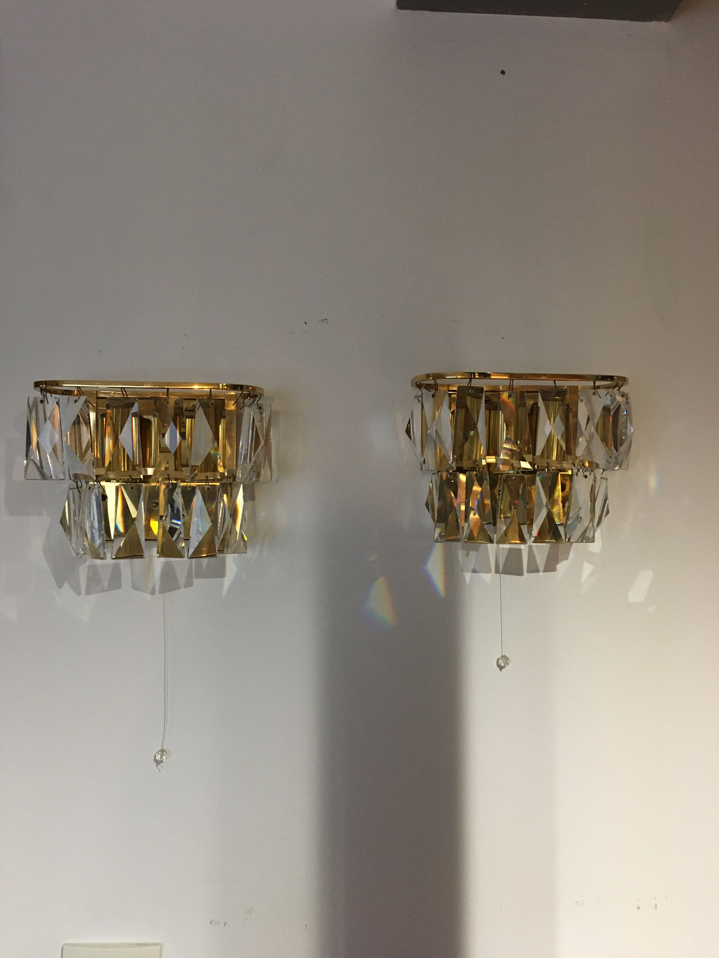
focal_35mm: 29
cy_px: 479
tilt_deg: +1.2
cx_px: 360
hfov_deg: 48.2
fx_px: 803
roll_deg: +1.1
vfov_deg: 61.7
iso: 200
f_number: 2.2
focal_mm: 4.15
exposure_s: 1/25
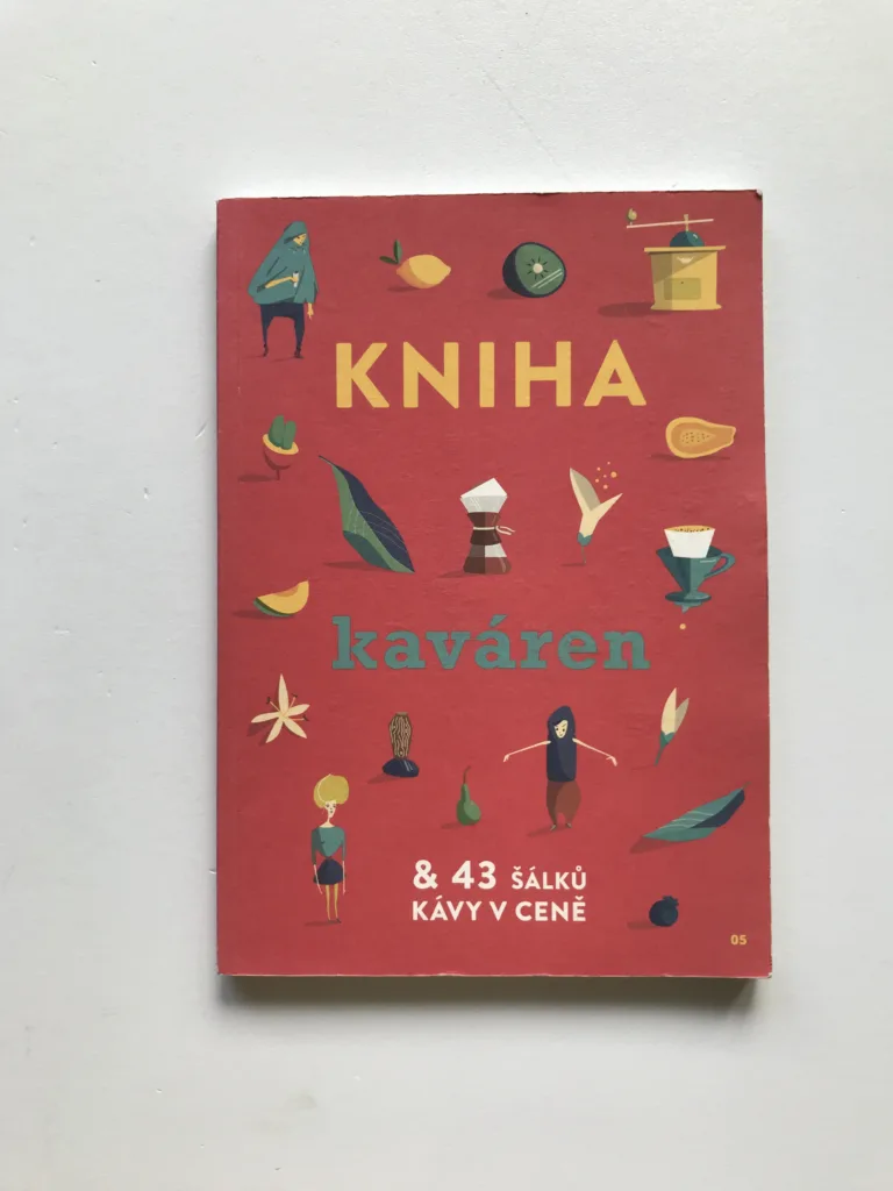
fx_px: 963
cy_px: 596
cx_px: 446
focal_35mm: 28
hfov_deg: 49.7
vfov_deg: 63.4
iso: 25
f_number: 1.8
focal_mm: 3.99
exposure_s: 1/100
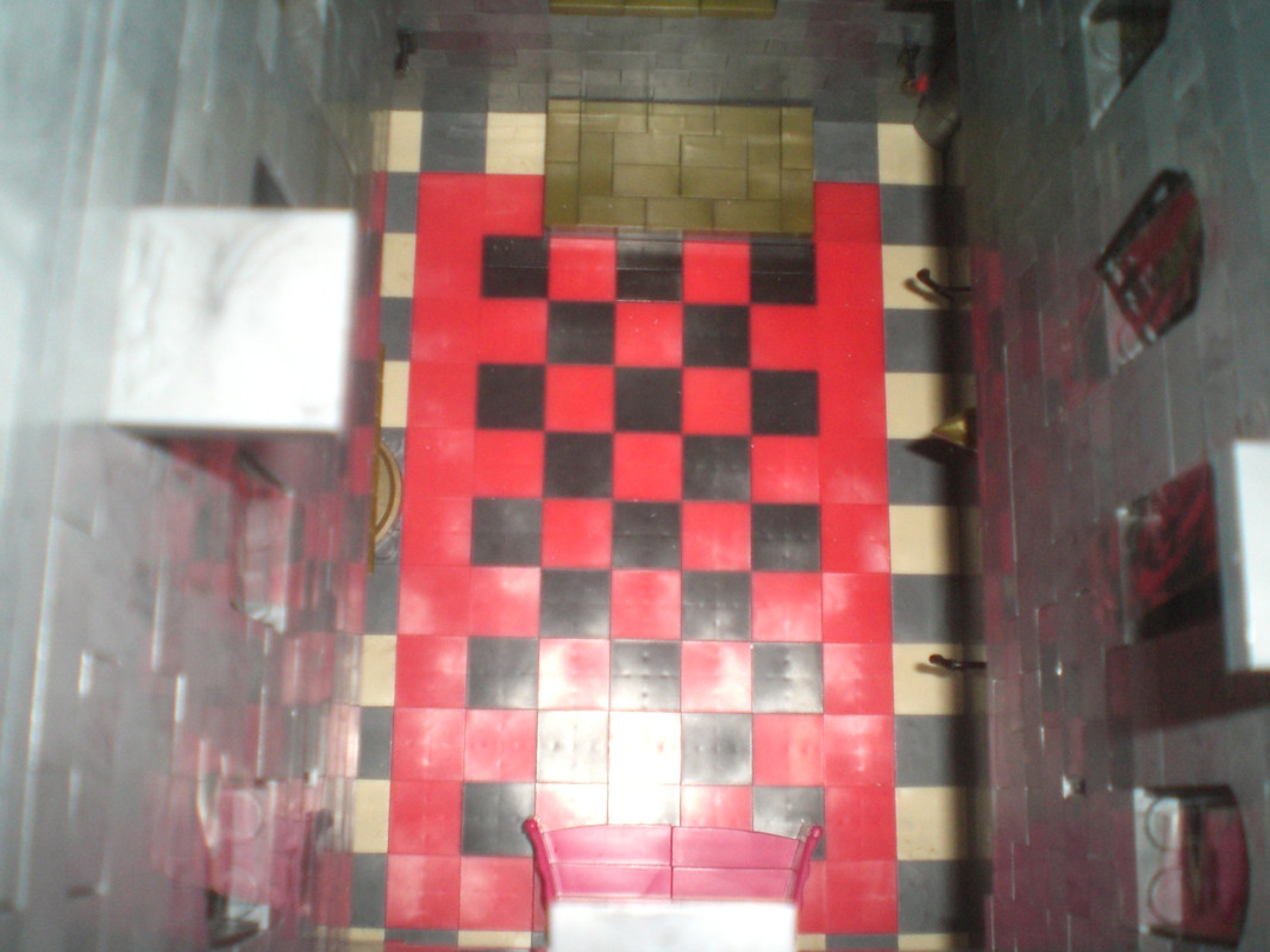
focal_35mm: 38
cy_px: 476
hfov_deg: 49.0
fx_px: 1394
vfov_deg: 37.7
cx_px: 635
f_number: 3.1
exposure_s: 1/60
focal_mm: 6.3
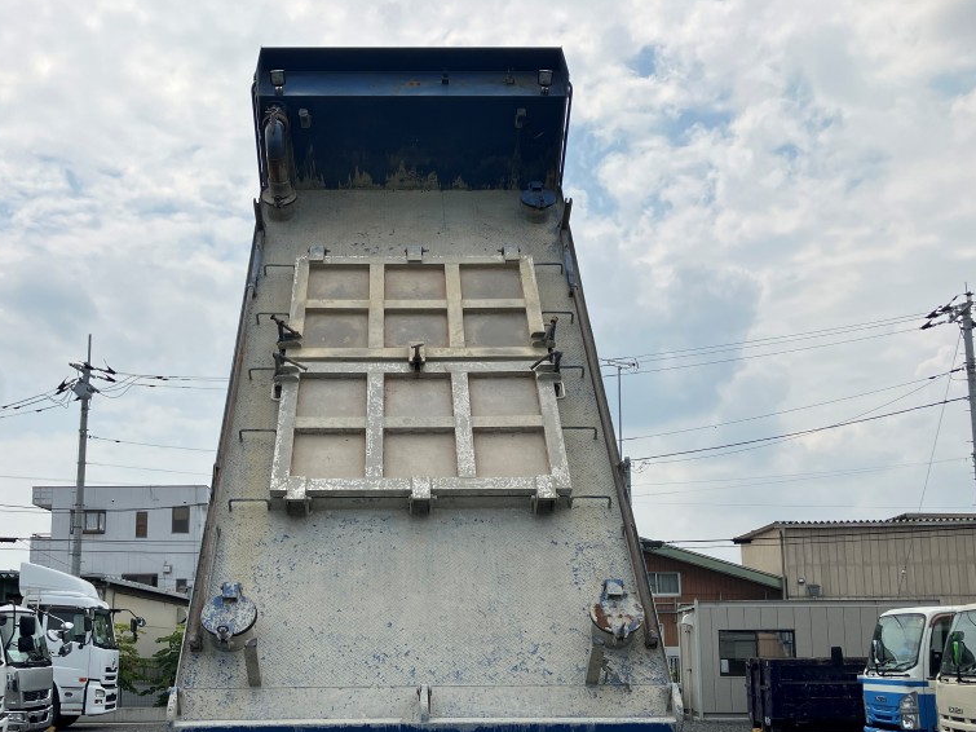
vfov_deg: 37.3
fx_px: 1071
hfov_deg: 48.8
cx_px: 420
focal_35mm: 38
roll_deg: +0.9
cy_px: 489
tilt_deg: +7.6
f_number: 1.8
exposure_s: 1/4878
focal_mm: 3.99
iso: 32
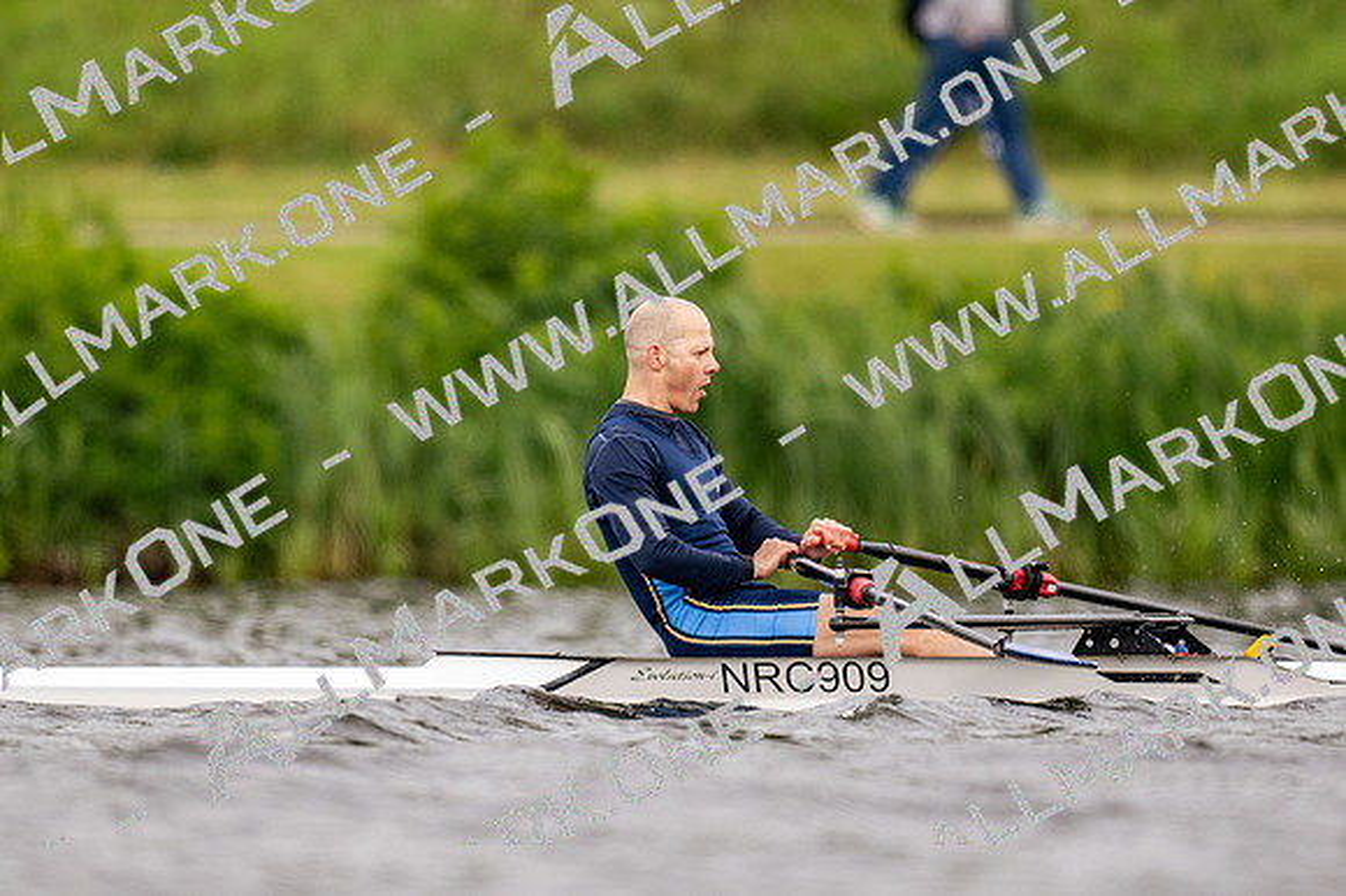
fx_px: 33630
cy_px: 448
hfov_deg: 2.3
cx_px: 673
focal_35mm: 900
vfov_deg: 1.5
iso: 800
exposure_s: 1/2500
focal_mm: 600
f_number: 4
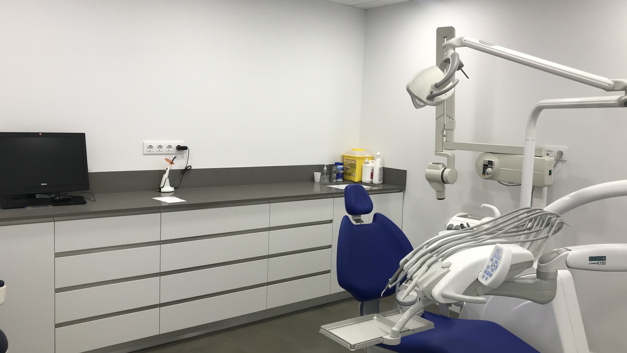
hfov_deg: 62.6
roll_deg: -3.1
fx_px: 515
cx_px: 314
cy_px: 170
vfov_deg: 37.8
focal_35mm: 31
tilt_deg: -4.9
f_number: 1.8
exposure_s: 1/100
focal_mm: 3.99
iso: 32
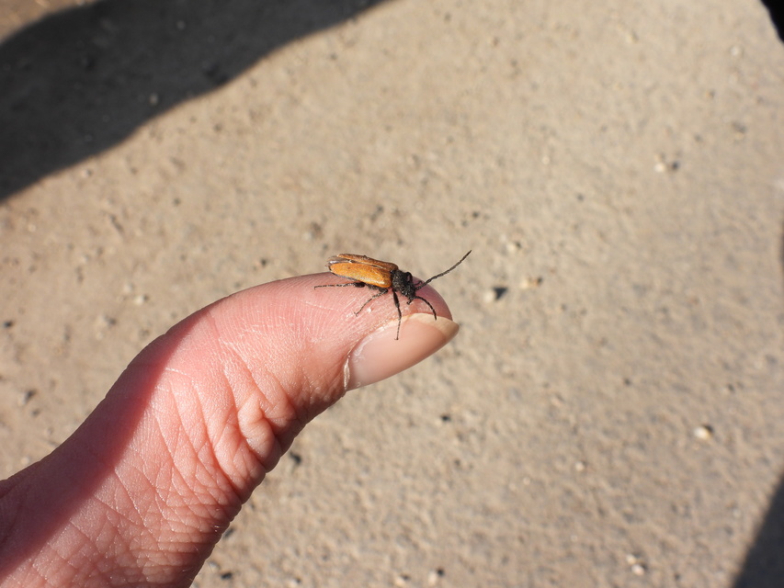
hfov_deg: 40.4
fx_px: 1065
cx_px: 392
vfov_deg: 30.9
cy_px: 294
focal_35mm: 47
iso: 100
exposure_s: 1/250
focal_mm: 8.4
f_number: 6.3
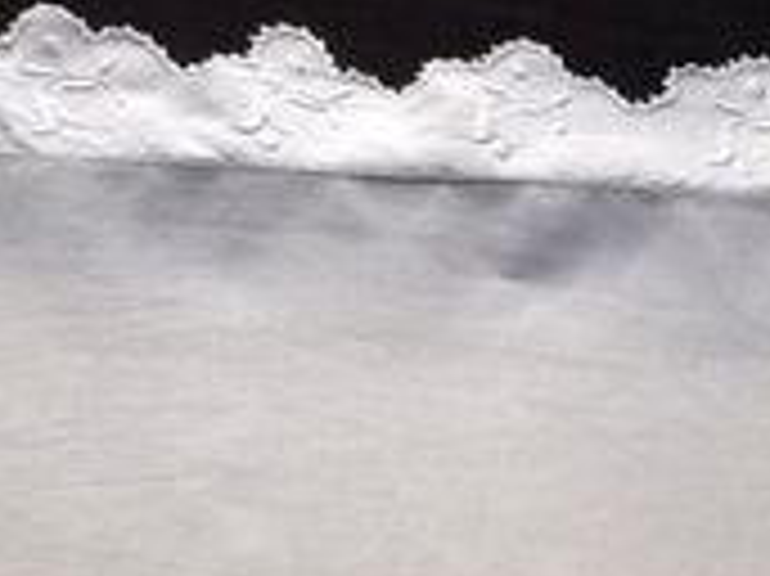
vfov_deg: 9.8
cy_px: 1022
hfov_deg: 13.8
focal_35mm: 143
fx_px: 3179
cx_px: 347
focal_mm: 5.8
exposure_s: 1/640
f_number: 2.8
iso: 400
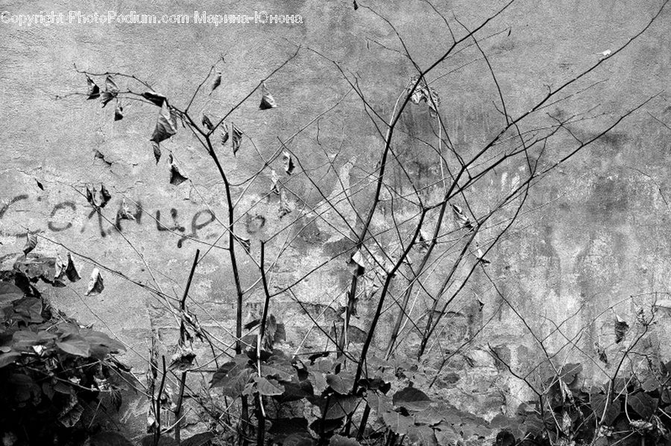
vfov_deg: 18.2
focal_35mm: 75
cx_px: 336
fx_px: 1397
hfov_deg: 27.0
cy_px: 223
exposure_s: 1/80
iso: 400
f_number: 4
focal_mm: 50
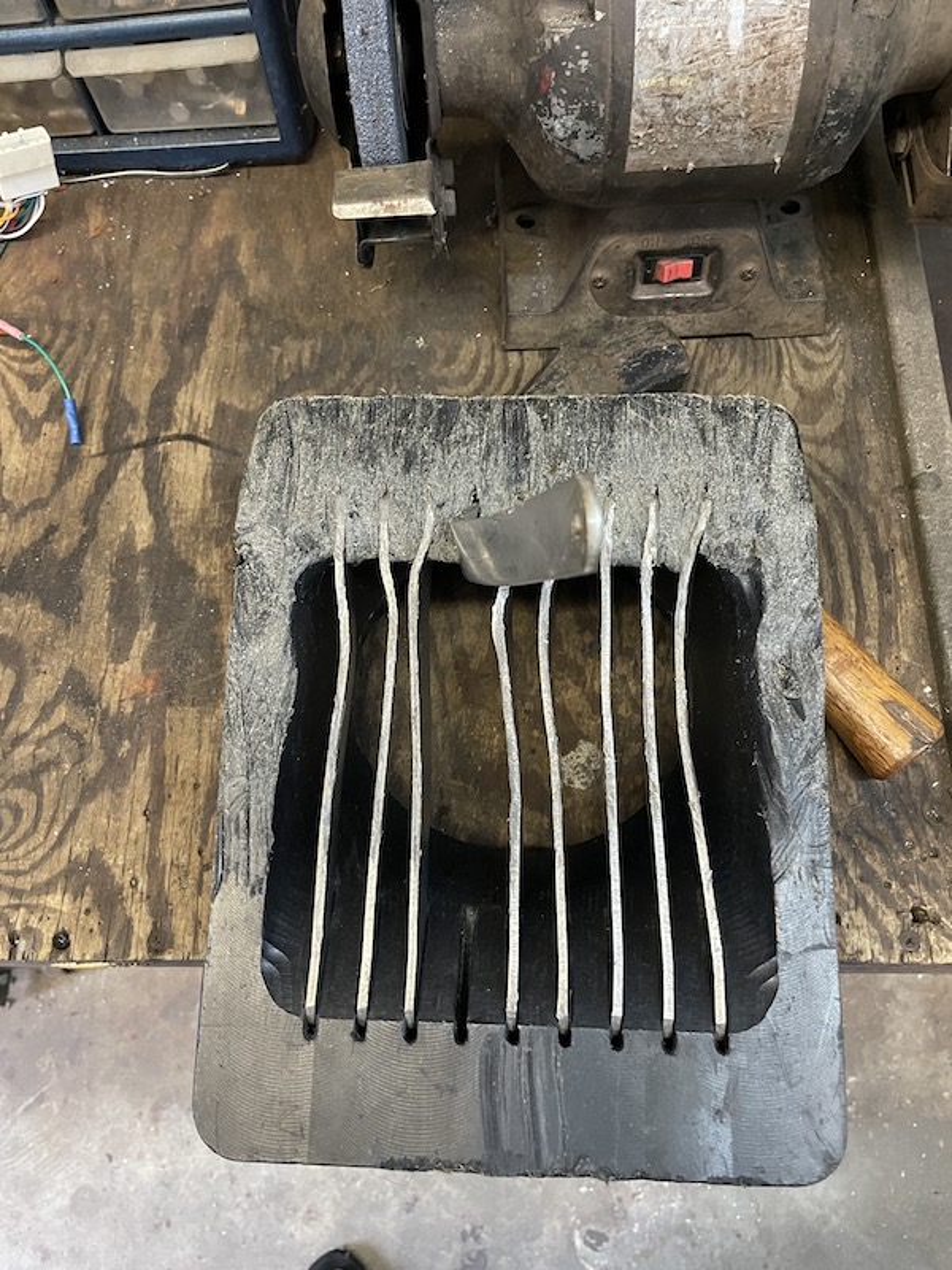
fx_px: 953
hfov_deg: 53.1
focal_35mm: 26
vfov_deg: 67.3
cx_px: 476
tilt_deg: -67.9
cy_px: 635
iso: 500
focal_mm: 4.2
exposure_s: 1/60
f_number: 1.6
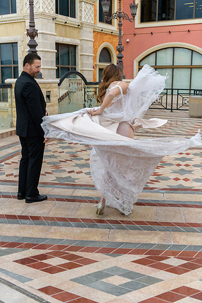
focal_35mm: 42
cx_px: 101
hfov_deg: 31.9
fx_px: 353
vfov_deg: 46.4
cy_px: 152
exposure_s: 1/3200
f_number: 2.8
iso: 400
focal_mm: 42
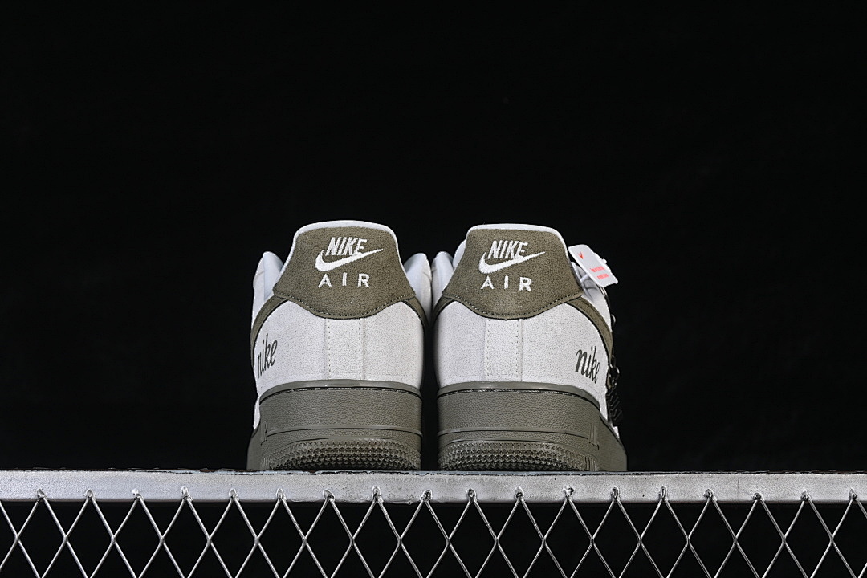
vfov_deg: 18.2
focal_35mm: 75
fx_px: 1806
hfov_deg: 27.0
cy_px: 289
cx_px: 434
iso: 160
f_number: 8
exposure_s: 1/80
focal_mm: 50
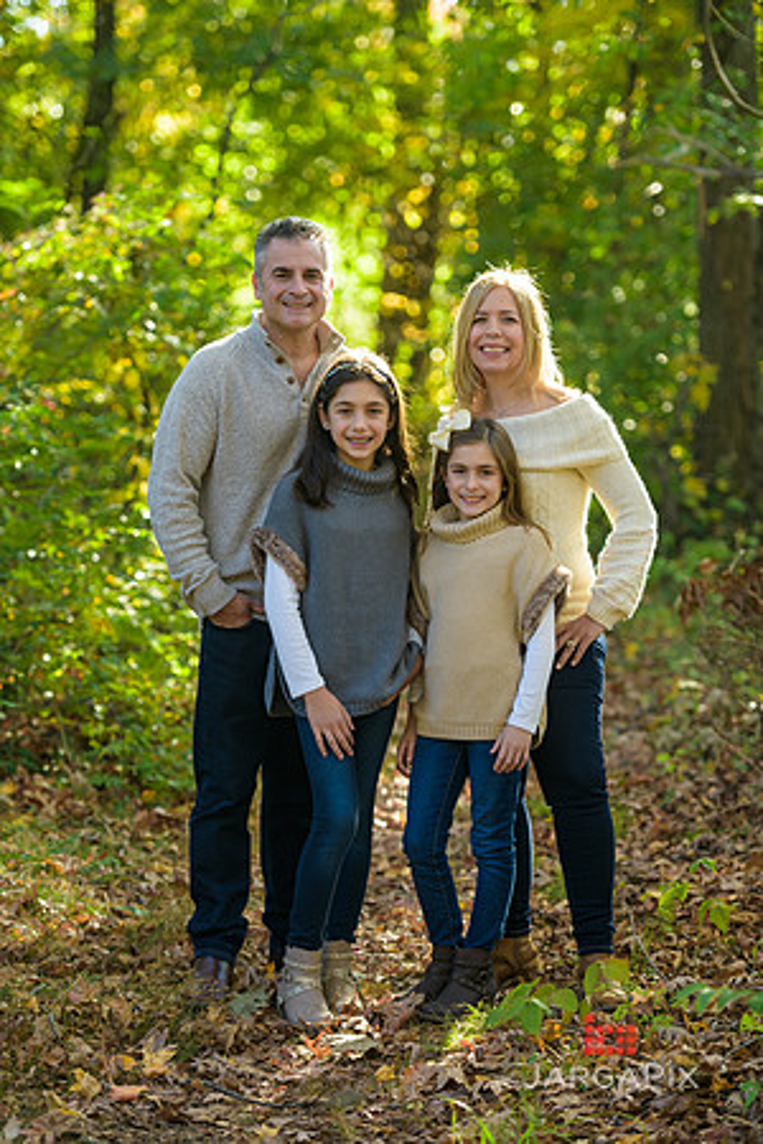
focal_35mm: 116
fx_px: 3688
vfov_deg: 17.6
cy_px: 572
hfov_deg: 11.8
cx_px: 382
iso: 200
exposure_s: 1/200
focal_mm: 116
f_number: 3.2
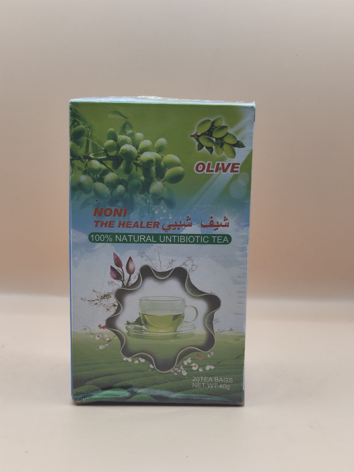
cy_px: 236
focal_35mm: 50
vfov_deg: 38.2
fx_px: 682
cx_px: 177
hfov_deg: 29.1
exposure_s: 1/100
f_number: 1.88
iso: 148
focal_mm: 5.56
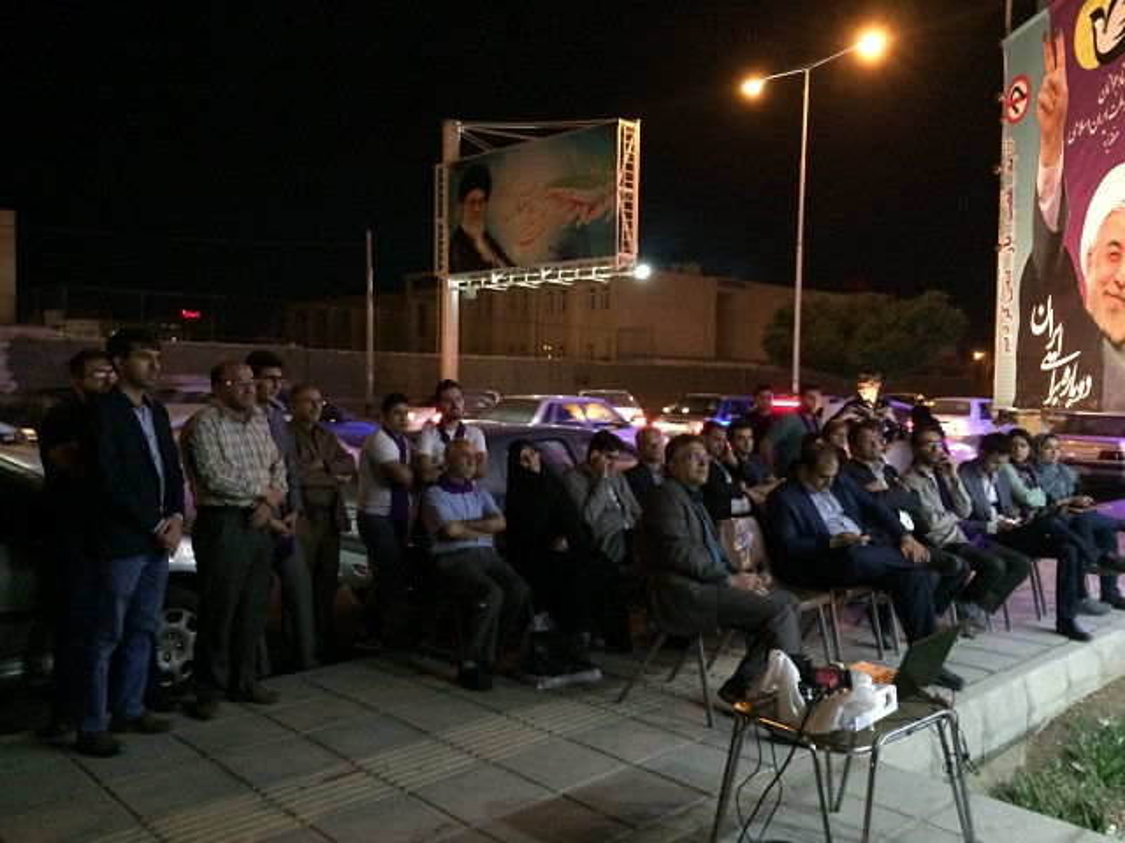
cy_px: 422
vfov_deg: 48.2
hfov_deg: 61.7
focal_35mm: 29
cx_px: 562
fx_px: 942
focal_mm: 4.15
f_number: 2.2
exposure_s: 1/17
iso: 500
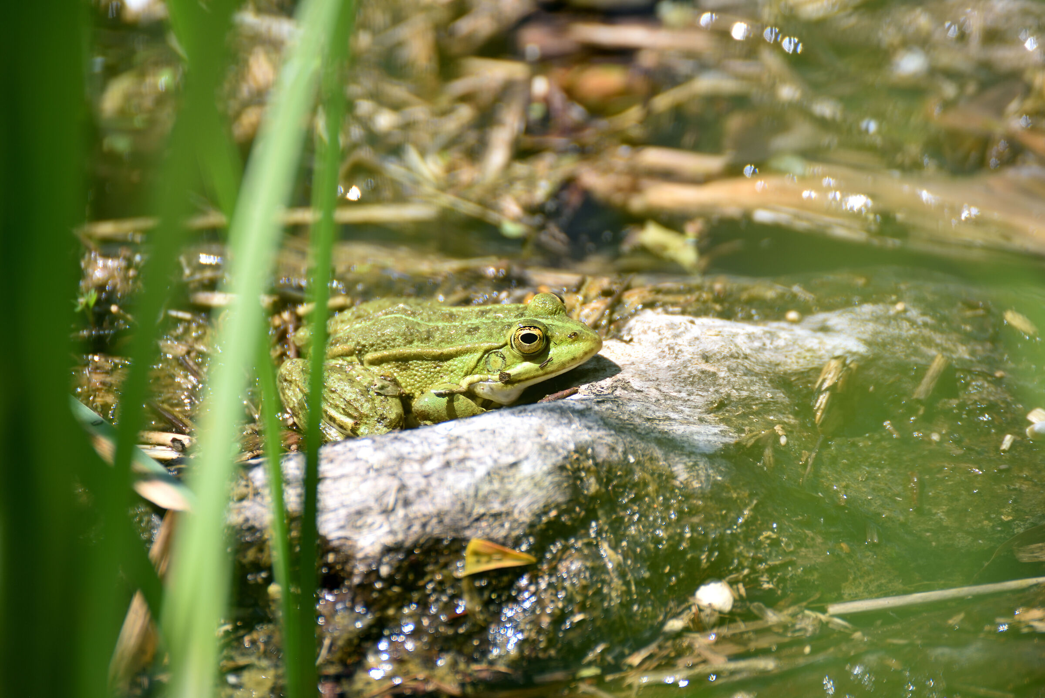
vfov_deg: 4.6
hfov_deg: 6.9
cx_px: 522
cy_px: 349
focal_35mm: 300
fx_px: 8711
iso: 200
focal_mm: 300
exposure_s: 1/90
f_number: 6.7
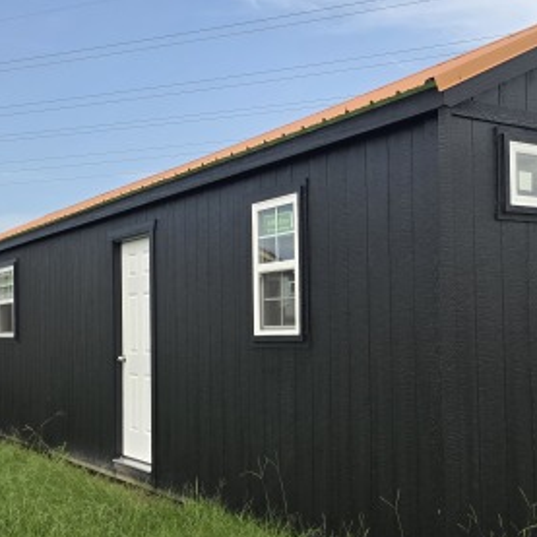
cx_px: 386
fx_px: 825
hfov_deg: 35.5
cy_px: 310
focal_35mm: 47
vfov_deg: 36.0
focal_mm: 6.3
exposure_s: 1/5017
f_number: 1.7
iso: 80
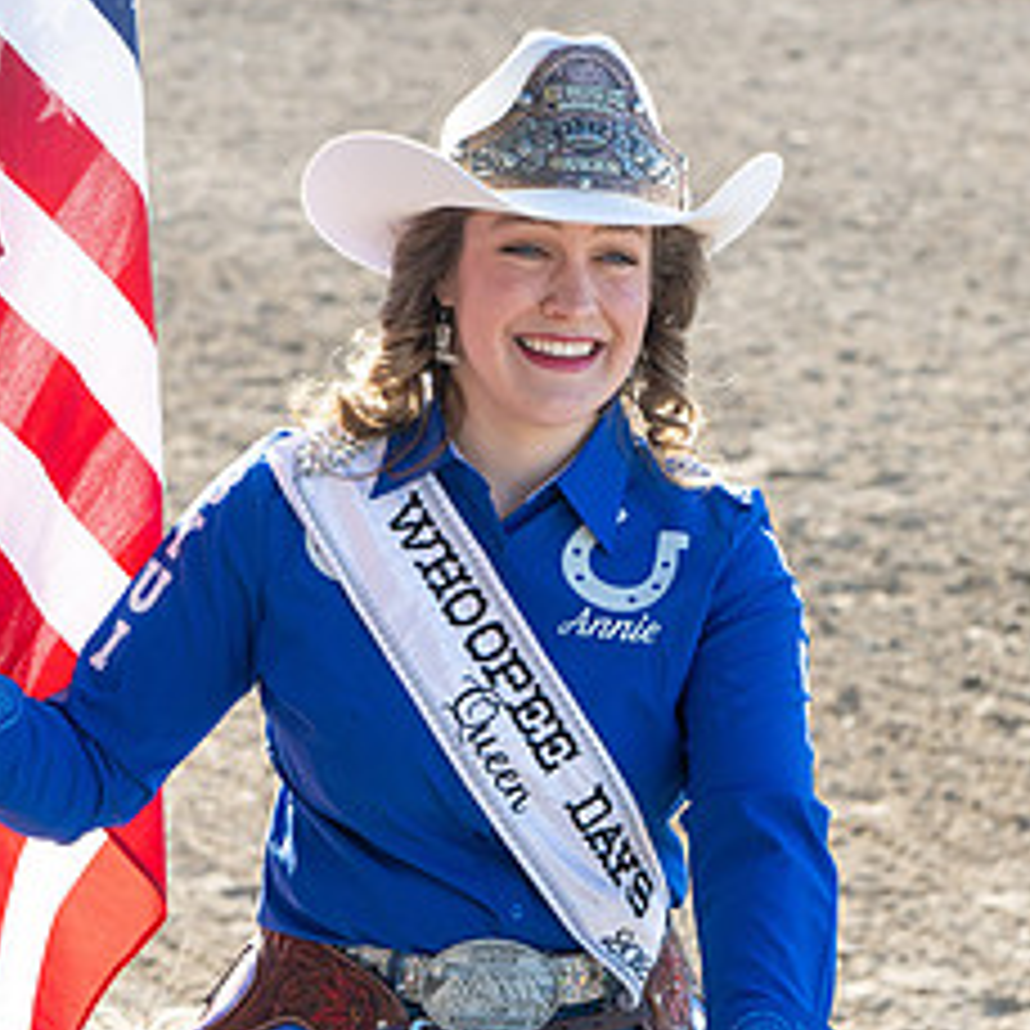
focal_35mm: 183
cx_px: 504
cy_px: 663
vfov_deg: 9.6
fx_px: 6161
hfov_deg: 9.6
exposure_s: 1/400
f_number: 6.3
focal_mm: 85
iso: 160
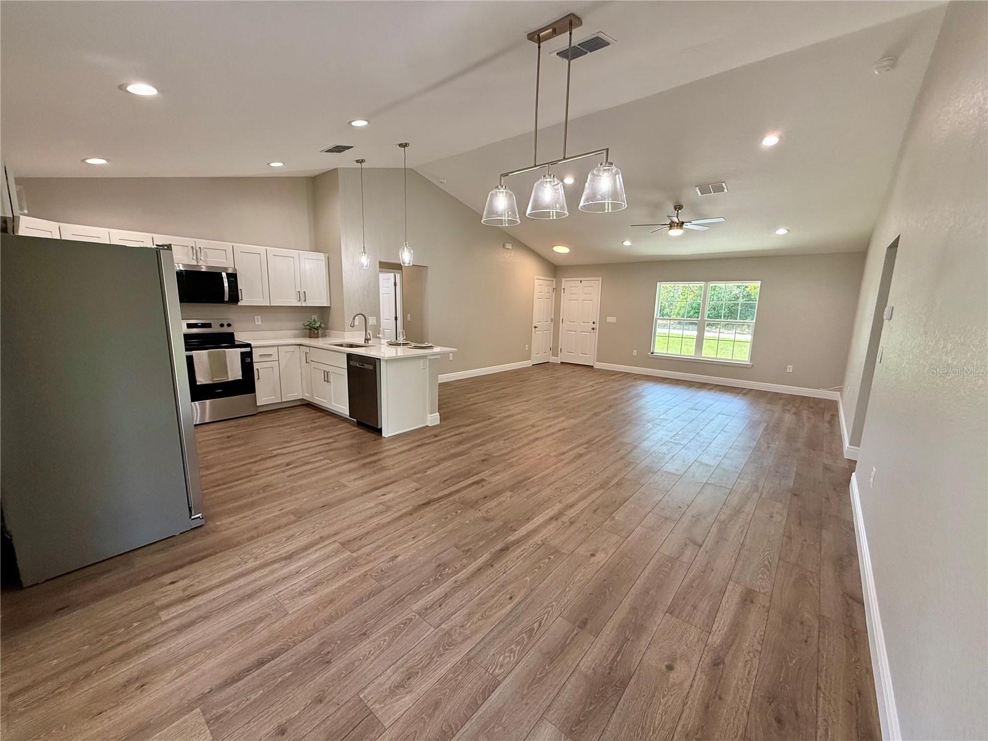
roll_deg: -1.6
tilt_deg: -10.7
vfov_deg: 85.7
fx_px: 400
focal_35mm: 14
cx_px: 494
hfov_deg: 102.1
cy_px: 370
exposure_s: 1/120
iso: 160
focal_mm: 2.22
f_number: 2.2
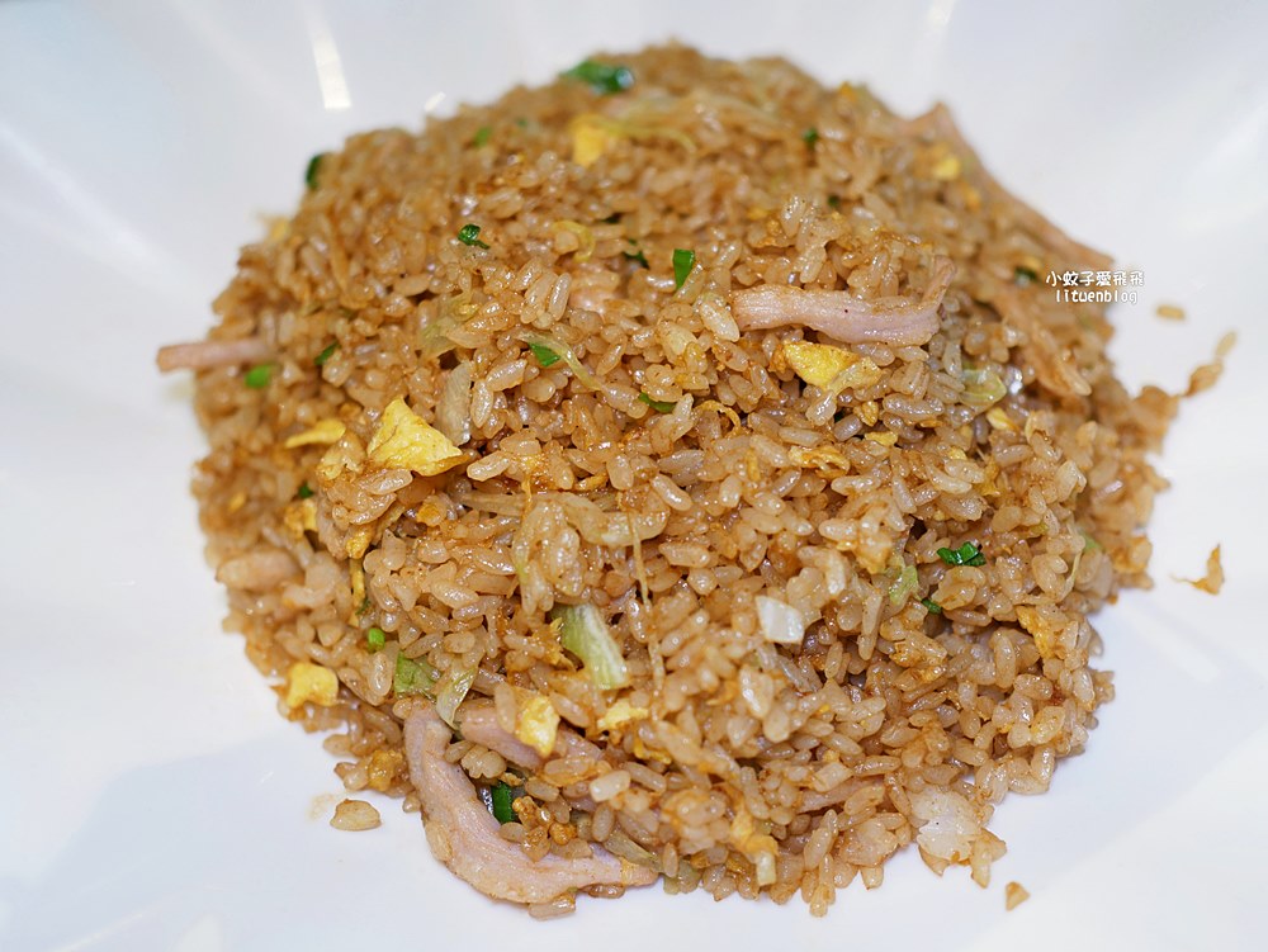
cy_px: 476
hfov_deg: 38.2
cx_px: 634
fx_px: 1832
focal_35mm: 50
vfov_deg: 29.1
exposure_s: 1/80
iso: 200
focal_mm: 25
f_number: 1.8
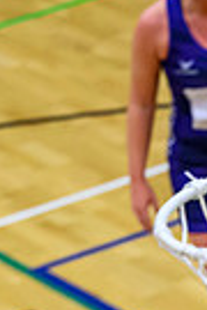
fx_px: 3829
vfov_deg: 4.6
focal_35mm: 444
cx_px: 492
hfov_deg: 3.1
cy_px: 471
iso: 4000
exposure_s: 1/1000
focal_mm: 89
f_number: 2.8
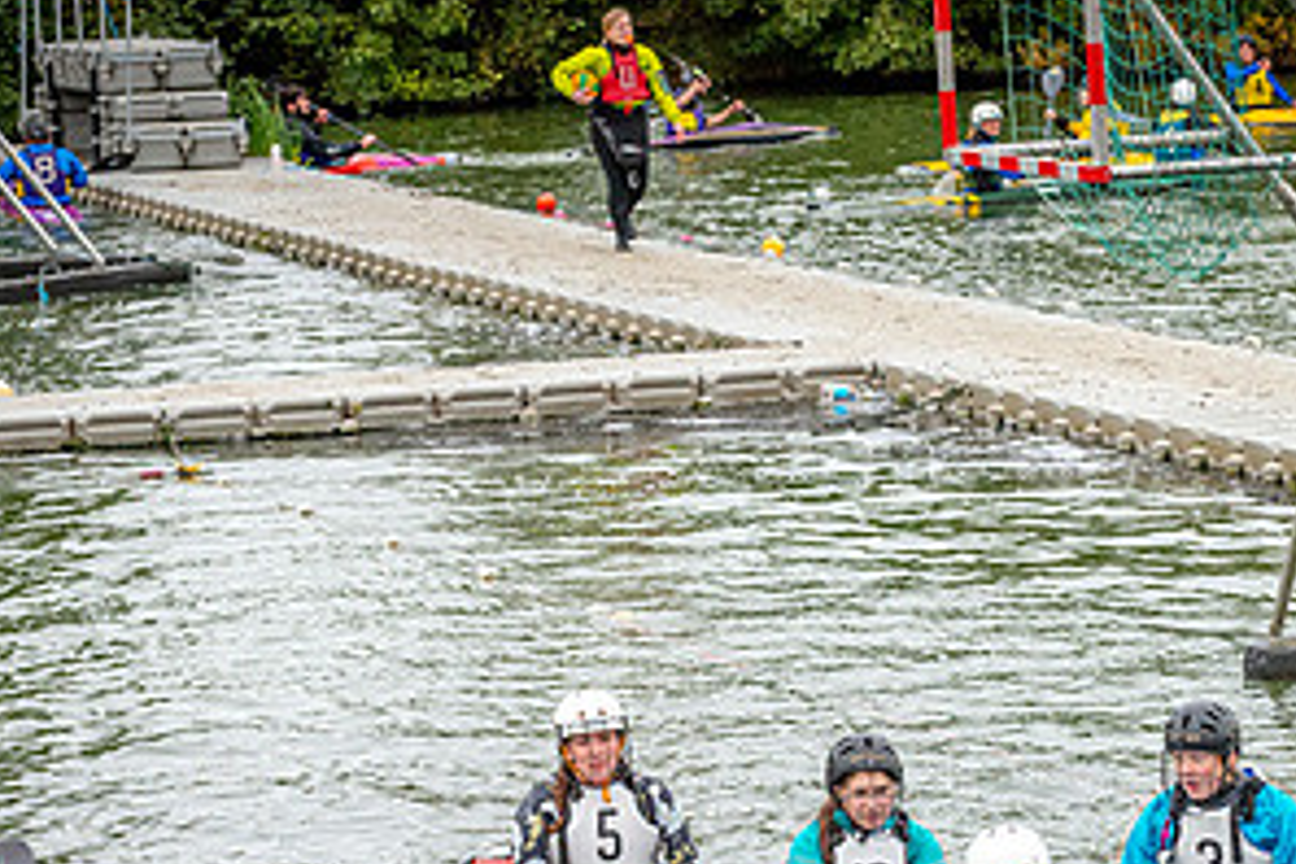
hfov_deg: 10.0
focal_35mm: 205
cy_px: 827
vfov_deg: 6.7
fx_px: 7379
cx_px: 860
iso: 2500
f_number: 5.6
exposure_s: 1/3200
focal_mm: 105
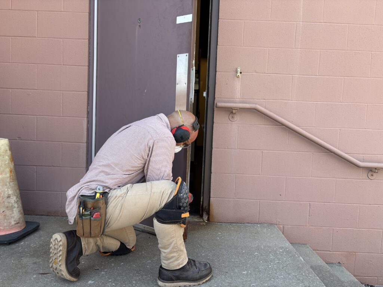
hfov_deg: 67.3
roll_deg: -2.5
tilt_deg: -3.7
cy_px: 144
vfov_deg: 53.1
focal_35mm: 26
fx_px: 288
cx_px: 192
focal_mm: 5.96
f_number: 1.6
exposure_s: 1/471
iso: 50
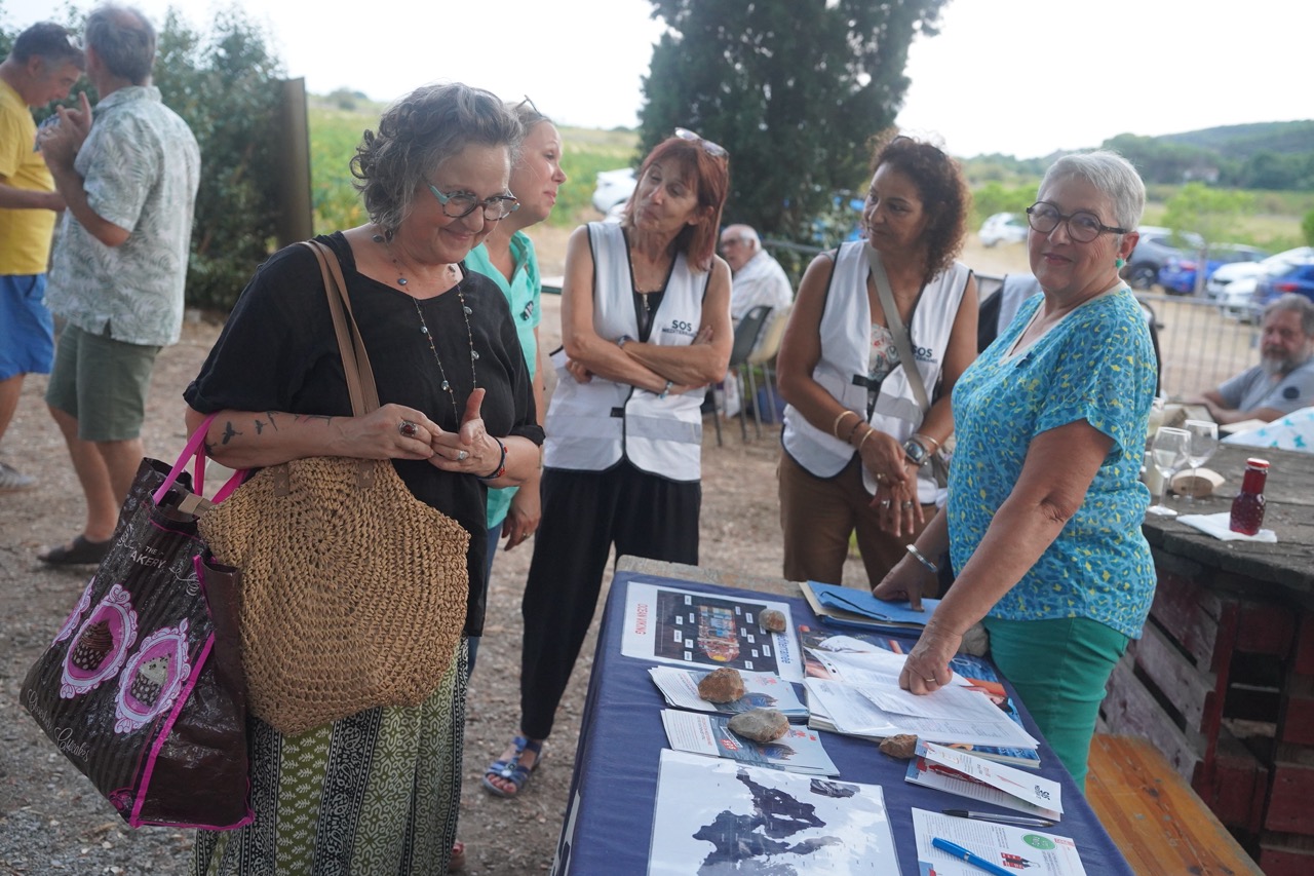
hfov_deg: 46.1
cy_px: 438
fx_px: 1544
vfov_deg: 31.7
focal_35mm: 42
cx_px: 657
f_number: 4
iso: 4000
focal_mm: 42.3
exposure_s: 1/160
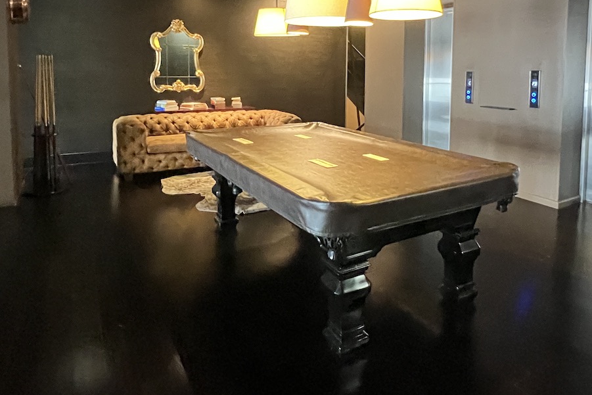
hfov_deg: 72.9
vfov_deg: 51.1
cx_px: 357
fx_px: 395
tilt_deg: -4.3
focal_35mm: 24
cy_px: 104
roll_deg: -0.8
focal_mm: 1.57
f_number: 1.8
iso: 1600
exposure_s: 1/24
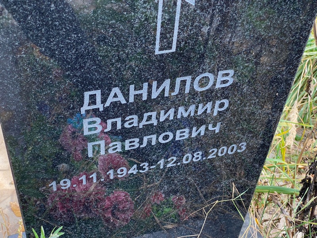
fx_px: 476
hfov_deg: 36.8
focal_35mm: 52
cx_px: 158
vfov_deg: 28.0
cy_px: 119
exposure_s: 1/193
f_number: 2
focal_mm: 6
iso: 20
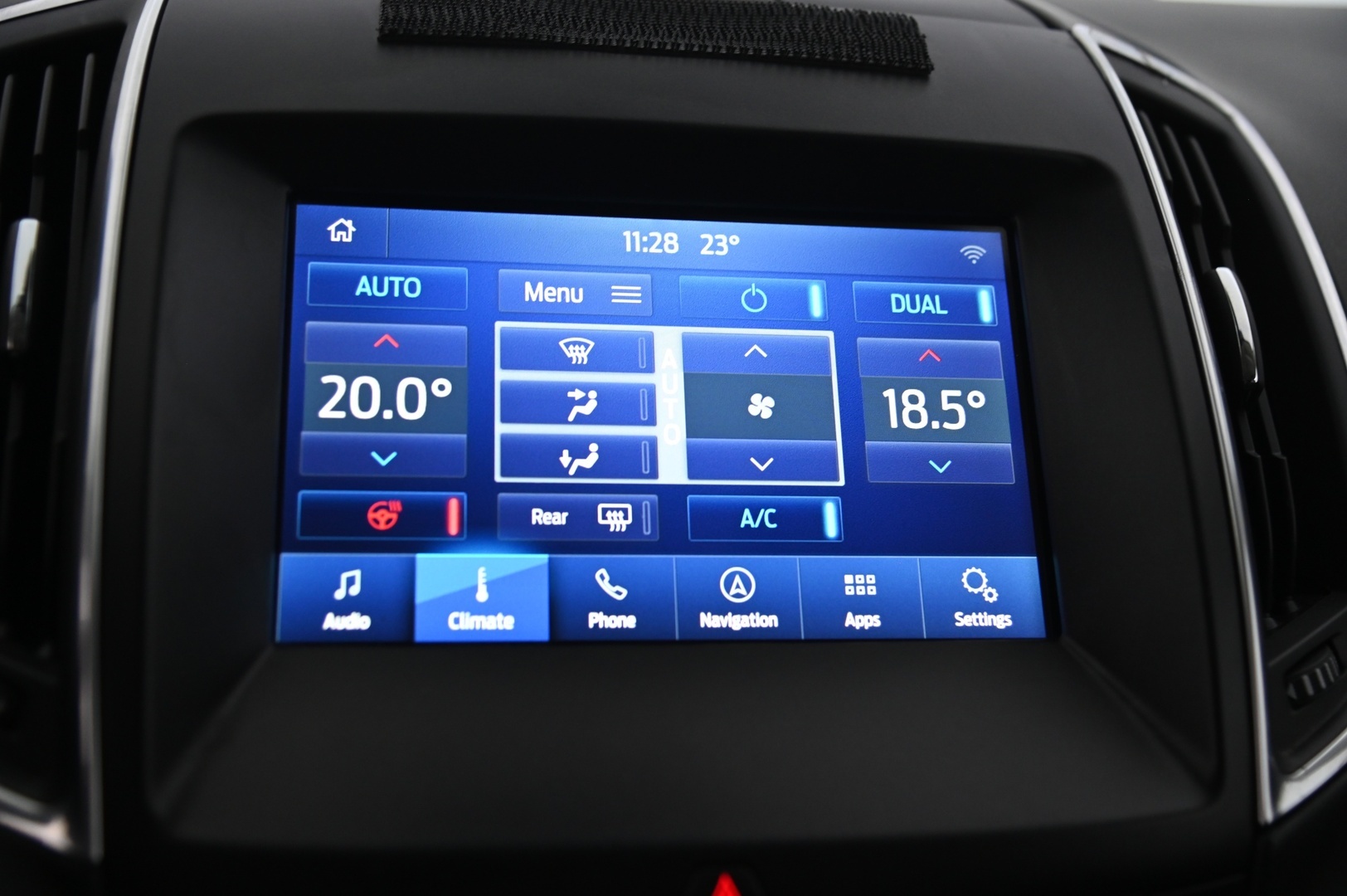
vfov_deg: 30.5
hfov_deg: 44.5
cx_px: 674
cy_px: 448
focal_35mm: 44
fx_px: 1645
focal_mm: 44
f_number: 4
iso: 2000
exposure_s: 1/60
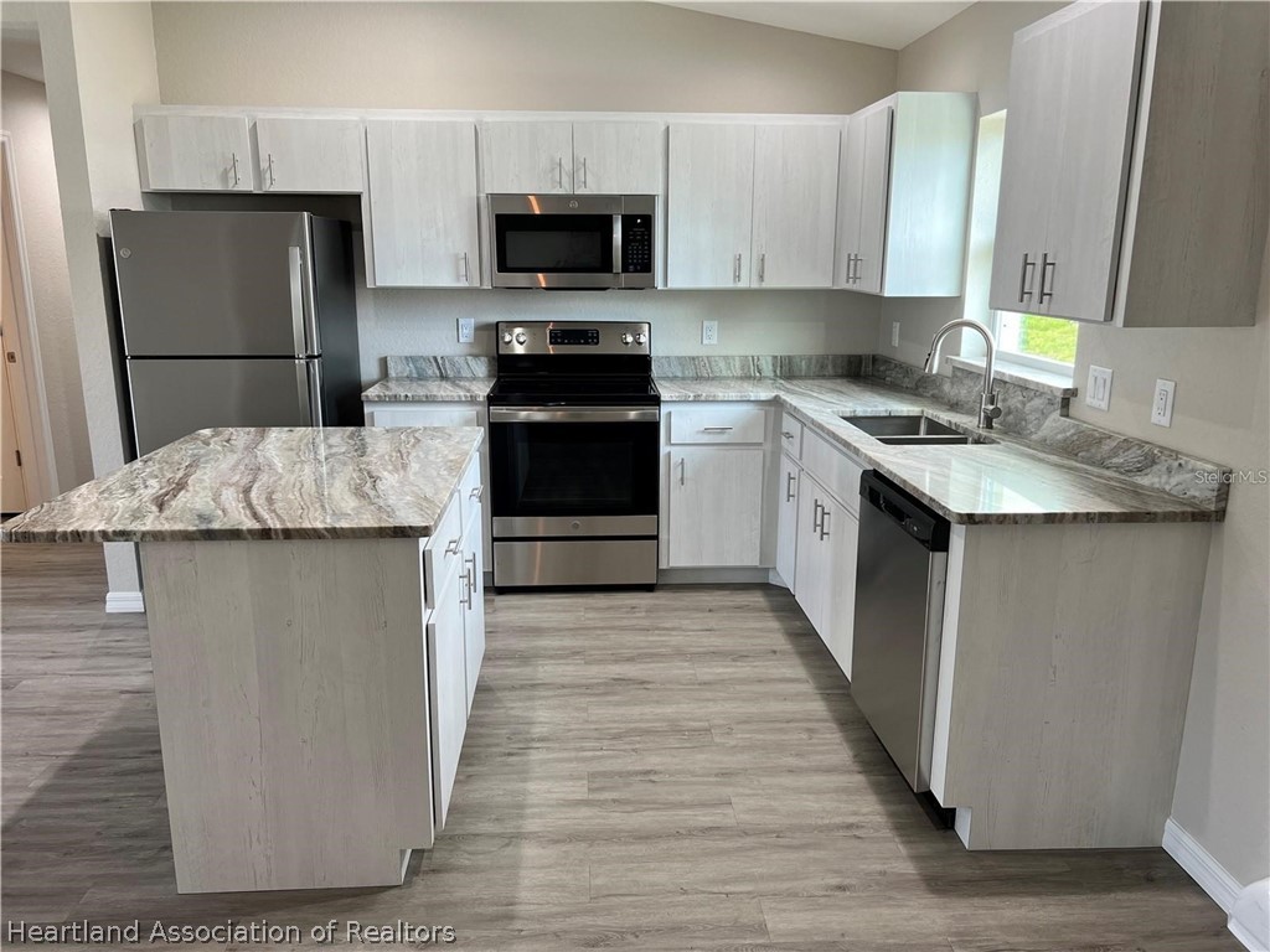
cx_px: 635
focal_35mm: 26
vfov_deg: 53.1
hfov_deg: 67.3
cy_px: 476
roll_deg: -0.4
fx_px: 954
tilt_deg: -13.7
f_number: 1.5
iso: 80
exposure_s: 1/120
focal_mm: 5.7
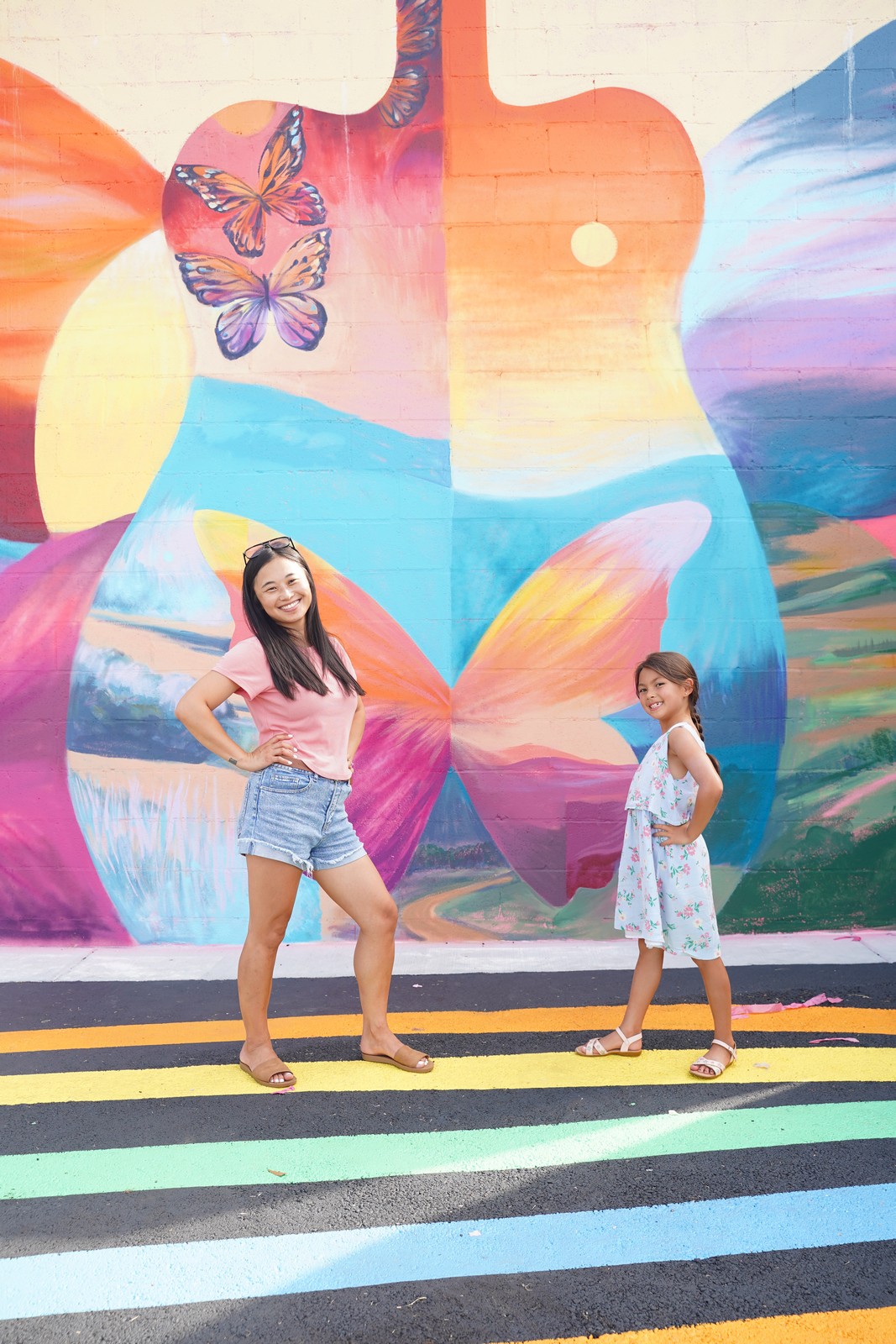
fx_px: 1269
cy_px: 672
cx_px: 448
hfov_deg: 38.9
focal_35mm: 34
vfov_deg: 55.8
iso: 100
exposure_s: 1/100
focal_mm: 34
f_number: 5
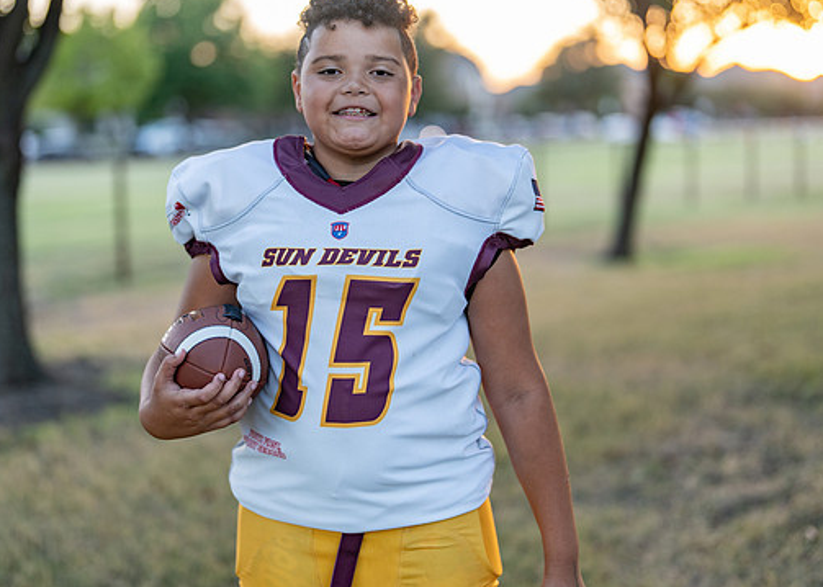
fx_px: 1425
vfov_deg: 23.3
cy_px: 250
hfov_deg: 32.2
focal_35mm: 61
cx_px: 388
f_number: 1.2
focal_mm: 50
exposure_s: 1/500
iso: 200
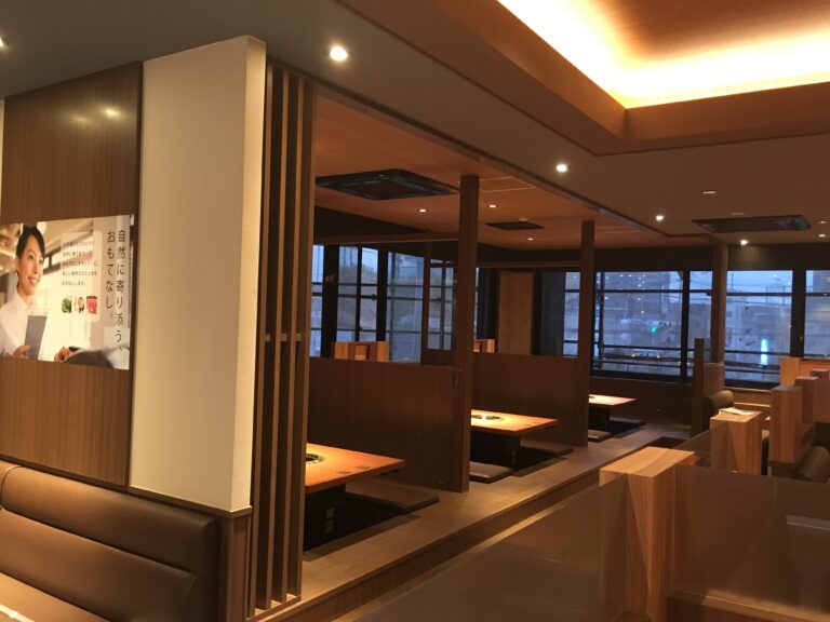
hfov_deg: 61.7
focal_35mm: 29
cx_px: 415
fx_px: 695
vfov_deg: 48.2
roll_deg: -2.2
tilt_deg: +0.5
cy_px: 311
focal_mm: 4.15
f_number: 2.2
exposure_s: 1/15
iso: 200
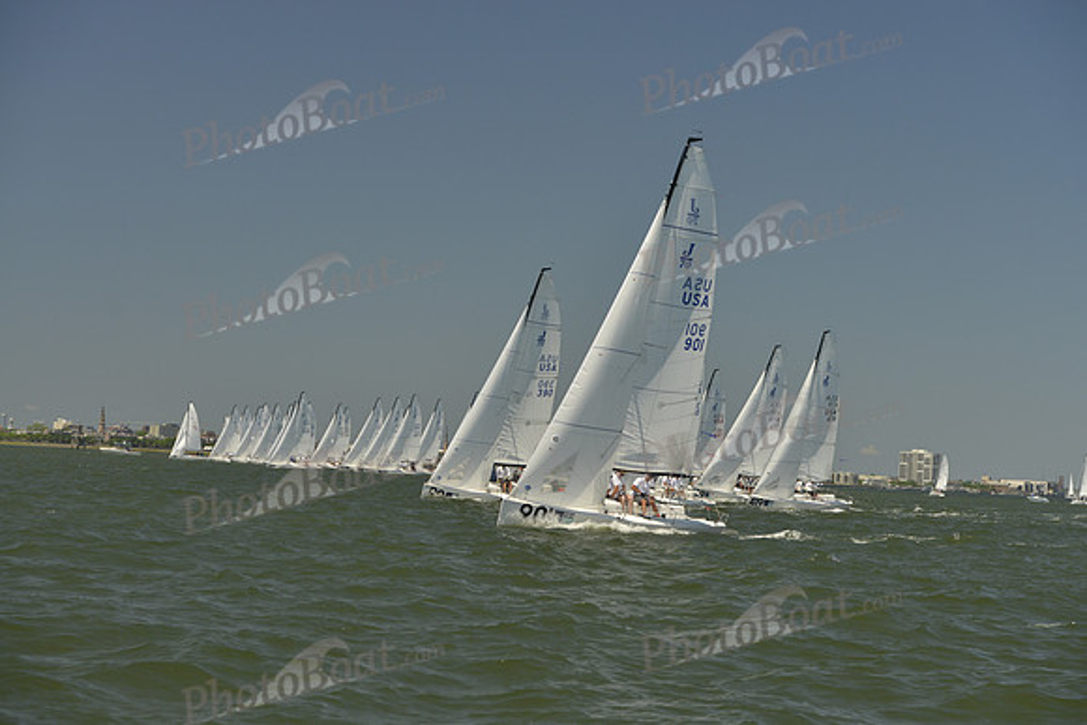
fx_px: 2114
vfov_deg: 19.5
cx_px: 544
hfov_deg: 28.8
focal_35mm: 70
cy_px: 362
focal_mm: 70
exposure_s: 1/1000
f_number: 6.3
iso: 280
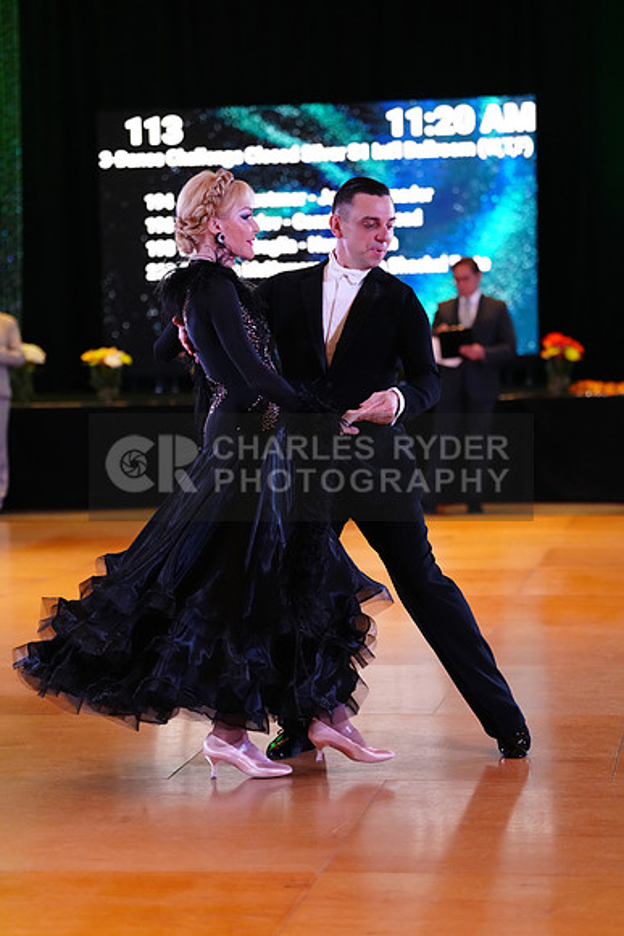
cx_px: 312
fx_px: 2624
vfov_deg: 20.2
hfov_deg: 13.6
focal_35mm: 101
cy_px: 468
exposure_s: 1/400
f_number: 2.8
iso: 5000
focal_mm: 101
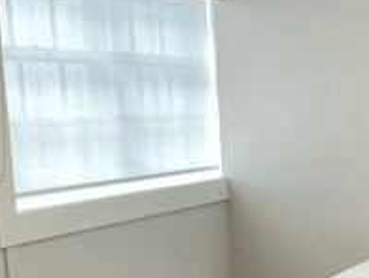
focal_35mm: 95
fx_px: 1015
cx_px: 250
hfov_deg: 20.5
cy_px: 263
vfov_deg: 15.4
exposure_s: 1/60
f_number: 1.8
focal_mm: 3
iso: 100
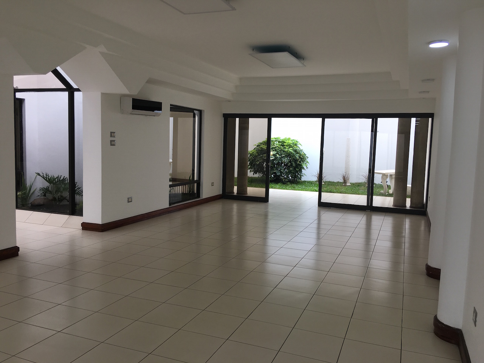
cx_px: 242
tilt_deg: -5.1
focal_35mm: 29
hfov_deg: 61.7
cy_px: 182
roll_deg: -1.1
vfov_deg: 48.2
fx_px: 405
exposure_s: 1/120
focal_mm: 4.15
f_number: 2.2
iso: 25
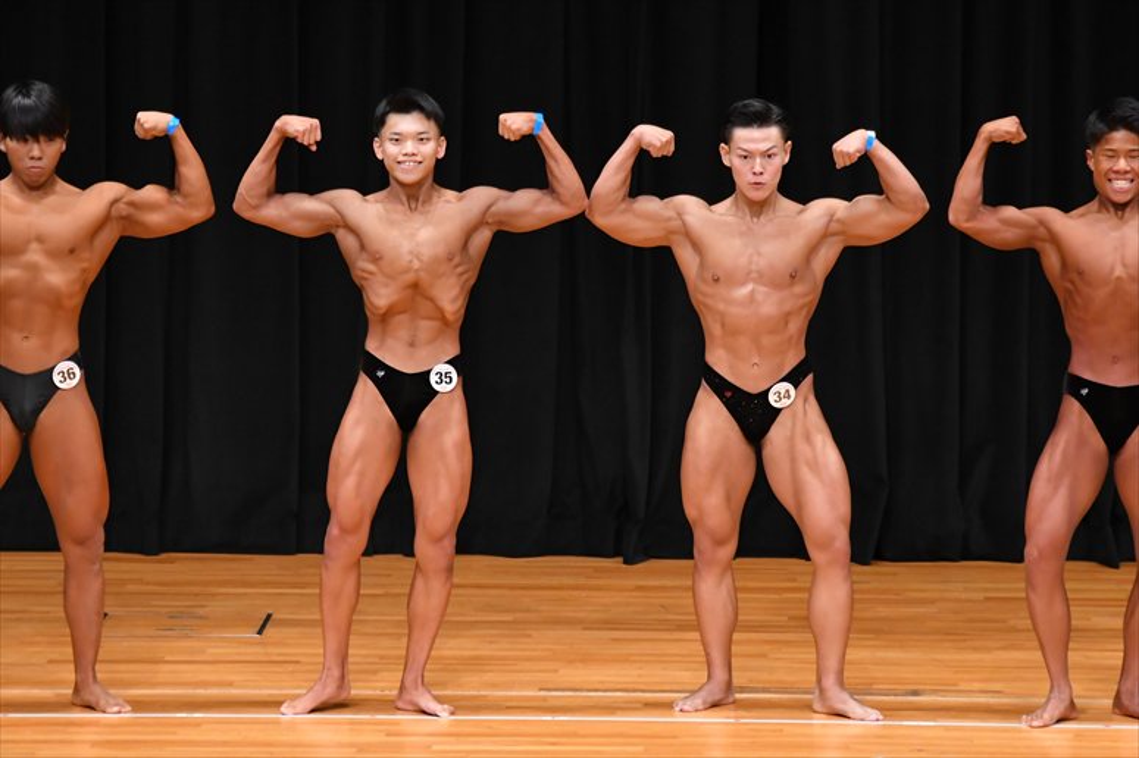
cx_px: 570
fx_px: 8538
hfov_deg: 7.6
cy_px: 379
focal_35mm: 270
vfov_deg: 5.1
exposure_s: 1/400
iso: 4000
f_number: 5.6
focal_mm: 180
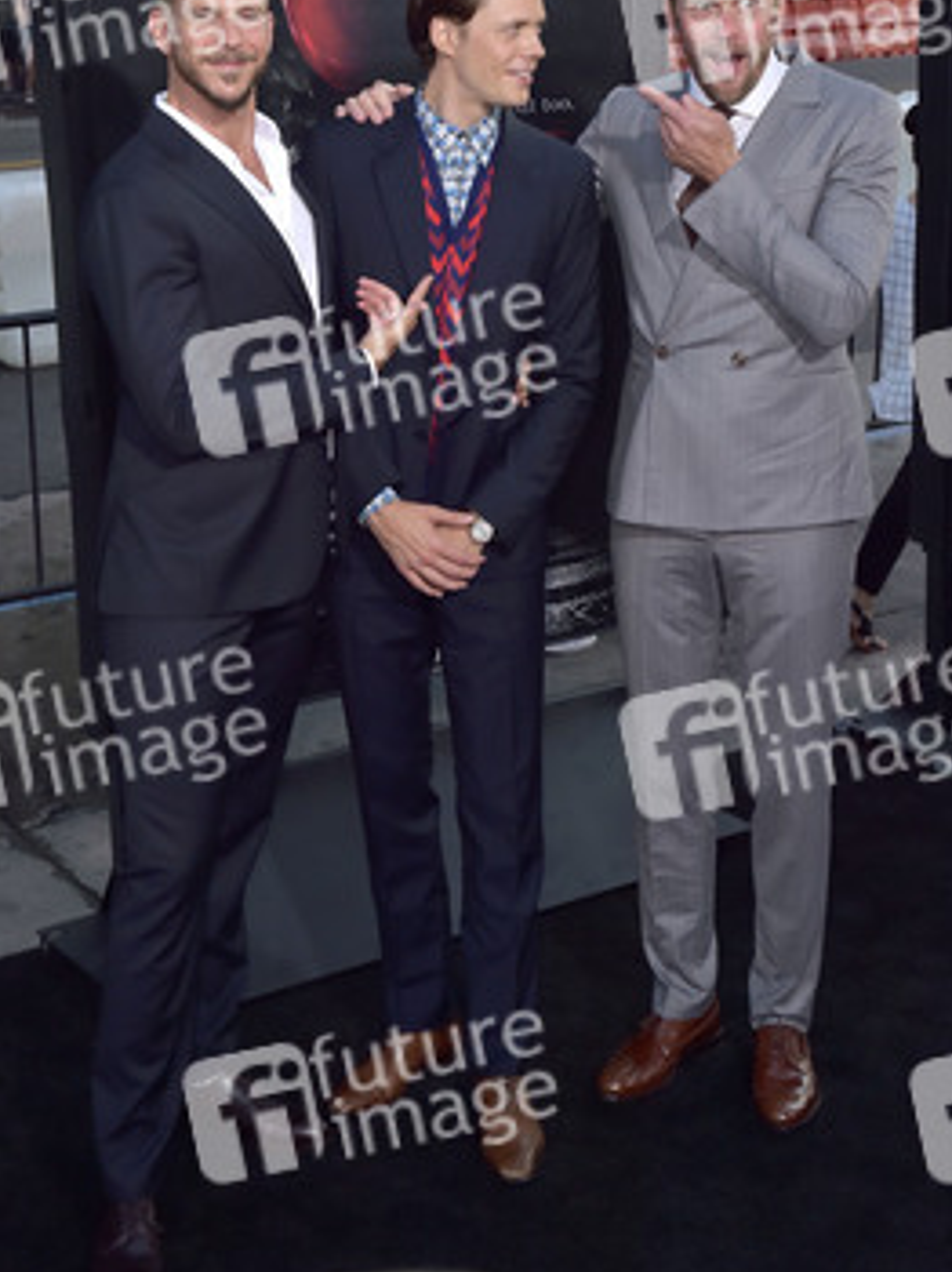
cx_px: 478
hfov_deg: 26.5
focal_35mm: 55
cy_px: 552
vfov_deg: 34.9
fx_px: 2019
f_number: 6.3
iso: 800
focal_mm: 50
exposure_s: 1/320
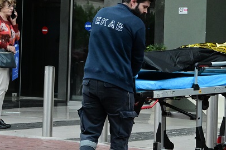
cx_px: 184
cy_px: 30
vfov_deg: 6.2
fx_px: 1394
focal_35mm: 222
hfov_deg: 9.2
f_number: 8
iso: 5000
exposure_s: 1/1000
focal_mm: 75
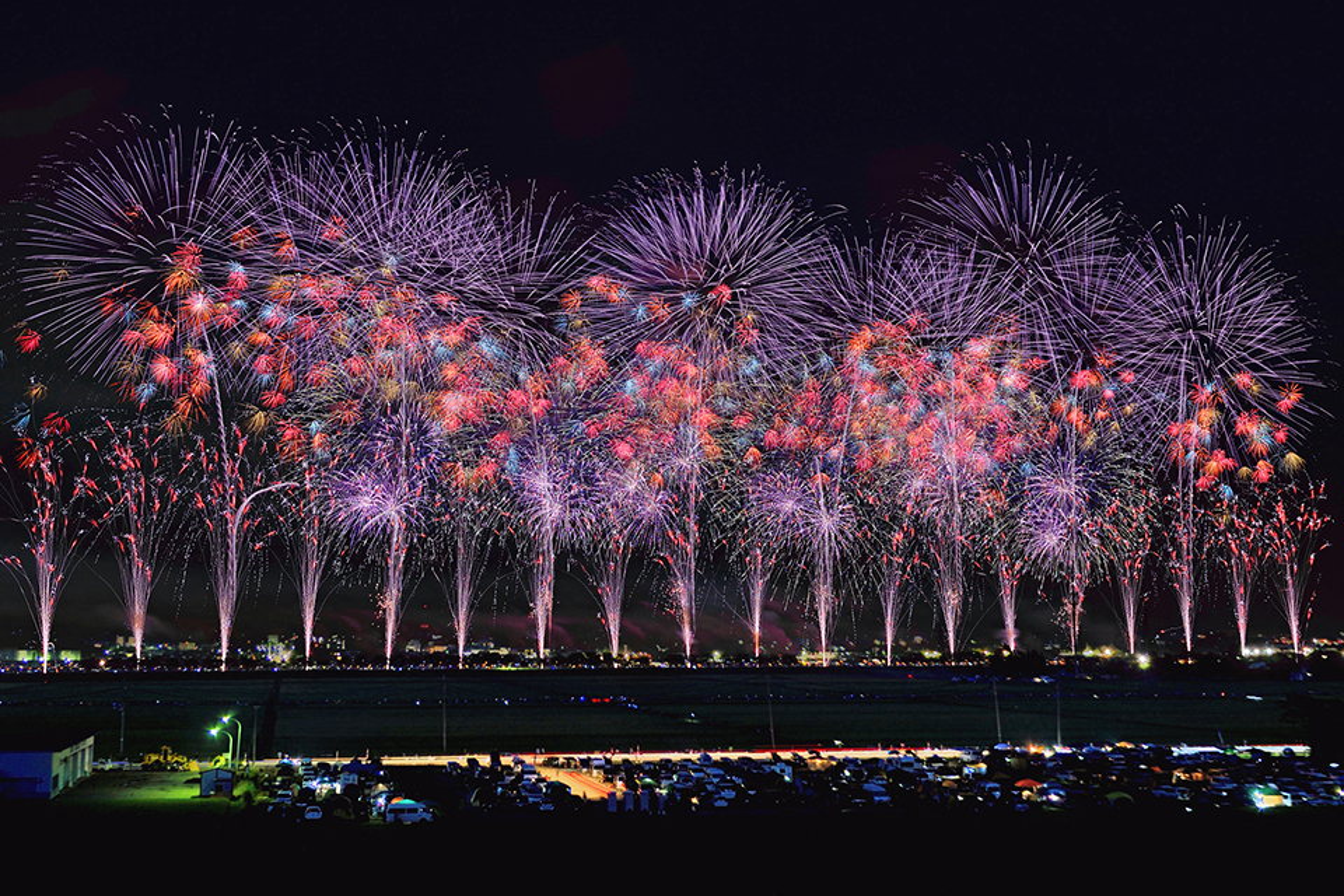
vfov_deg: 42.3
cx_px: 672
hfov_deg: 60.3
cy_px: 448
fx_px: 1157
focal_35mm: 31
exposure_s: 4.6
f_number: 10
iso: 100
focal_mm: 31
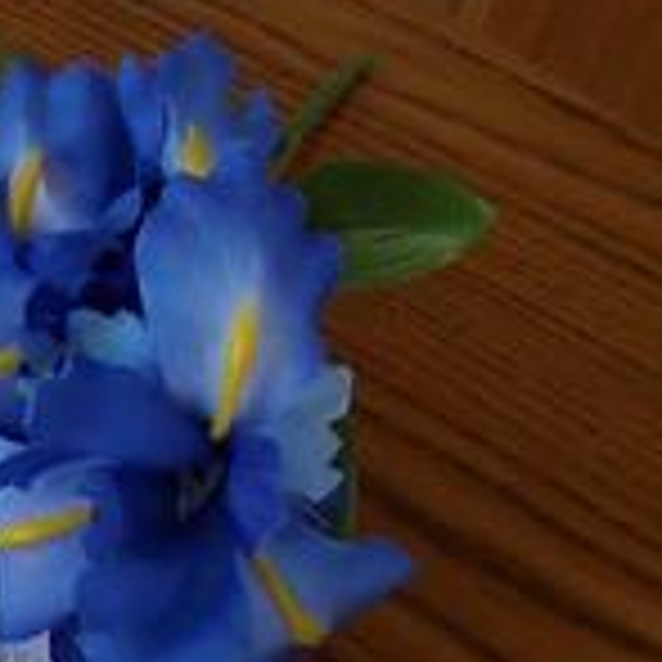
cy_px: 1063
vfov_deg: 12.2
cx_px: -743
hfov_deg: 11.4
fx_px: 2921
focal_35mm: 135
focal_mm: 6.3
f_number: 3.2
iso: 160
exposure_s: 1/30
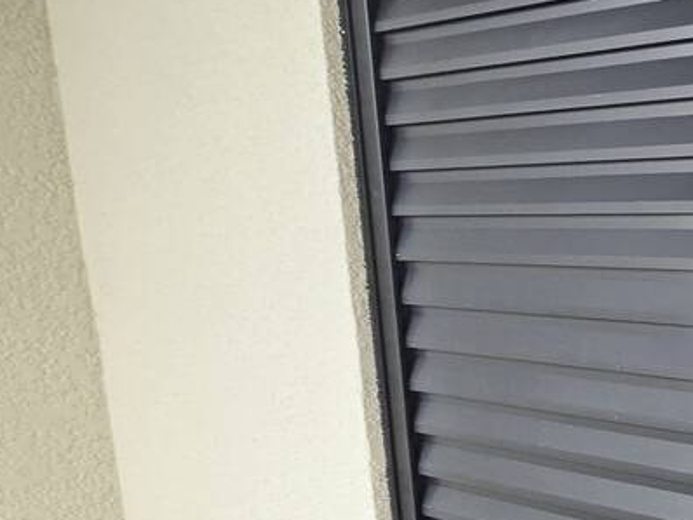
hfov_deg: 23.6
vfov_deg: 30.2
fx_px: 941
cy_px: 414
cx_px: 1200
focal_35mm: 47
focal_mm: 2.2
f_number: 2.2
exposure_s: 1/90.1
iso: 64
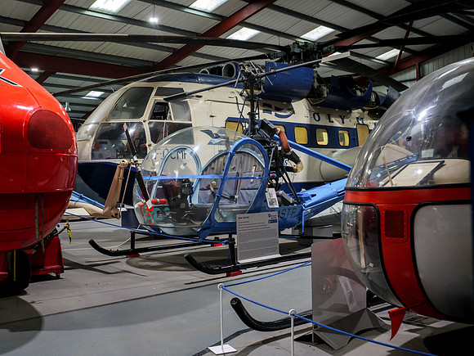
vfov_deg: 37.8
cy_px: 175
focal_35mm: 38
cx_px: 211
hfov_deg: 49.0
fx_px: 519
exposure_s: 1/60
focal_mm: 17
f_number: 3.3
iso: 2000
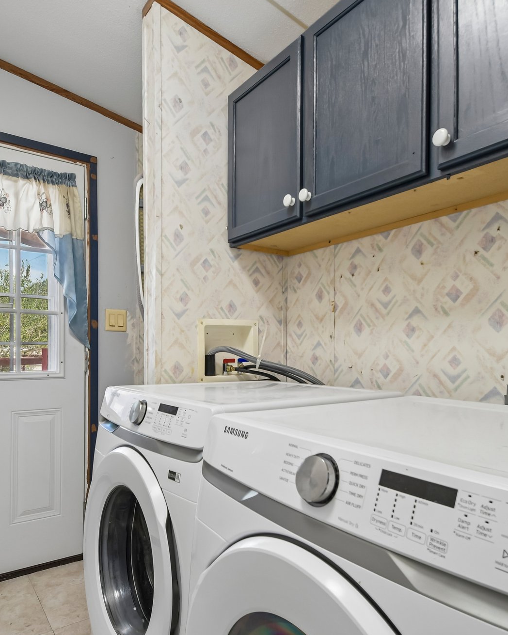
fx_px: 413
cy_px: 328
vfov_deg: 75.0
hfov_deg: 63.1
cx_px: 256
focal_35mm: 22
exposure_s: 1/10
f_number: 8
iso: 400
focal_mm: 10
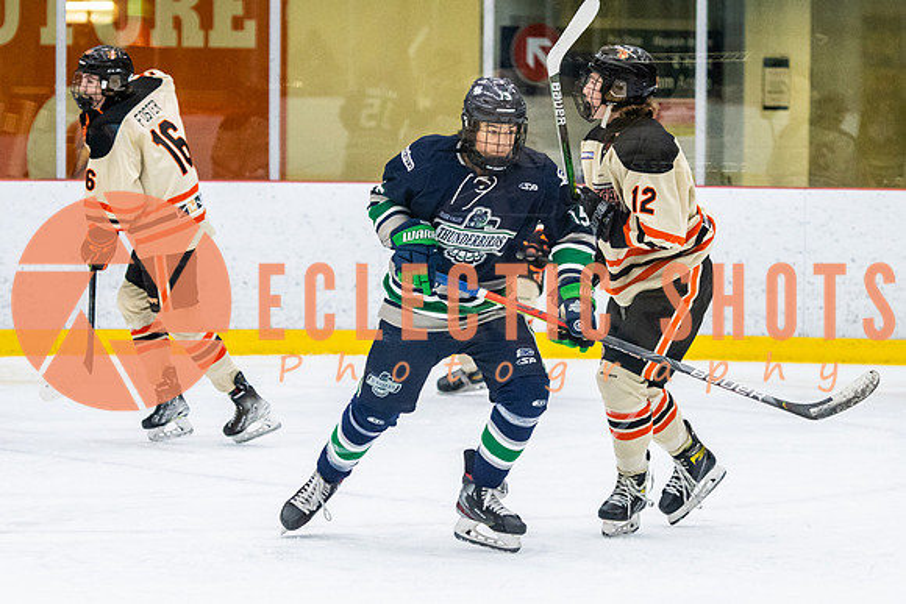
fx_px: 5071
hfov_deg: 10.2
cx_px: 473
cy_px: 251
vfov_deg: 6.8
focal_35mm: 201
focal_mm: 105
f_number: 2.8
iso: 2200
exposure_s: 1/640
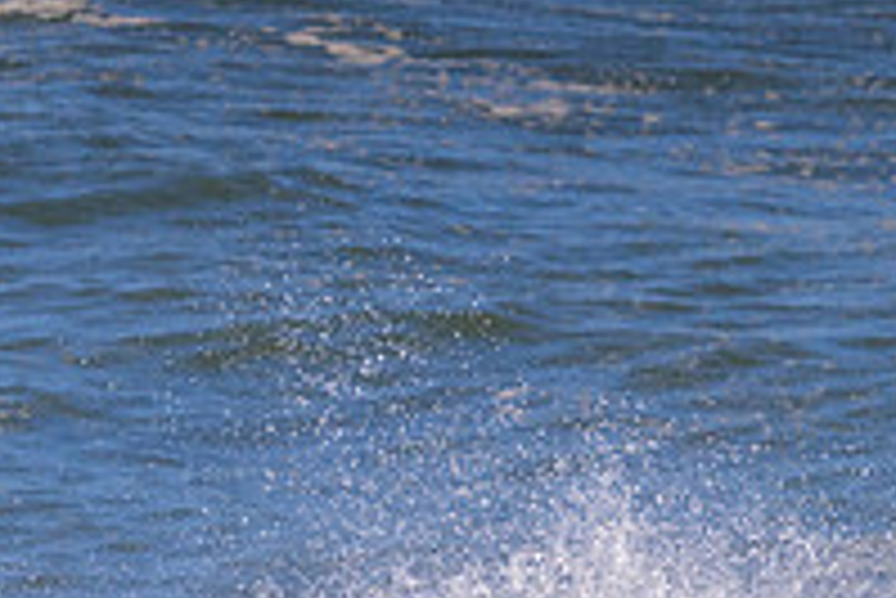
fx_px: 43162
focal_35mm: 1733
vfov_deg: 0.8
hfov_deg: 1.2
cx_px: 579
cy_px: 695
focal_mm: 500
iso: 800
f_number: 10
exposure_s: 1/2000
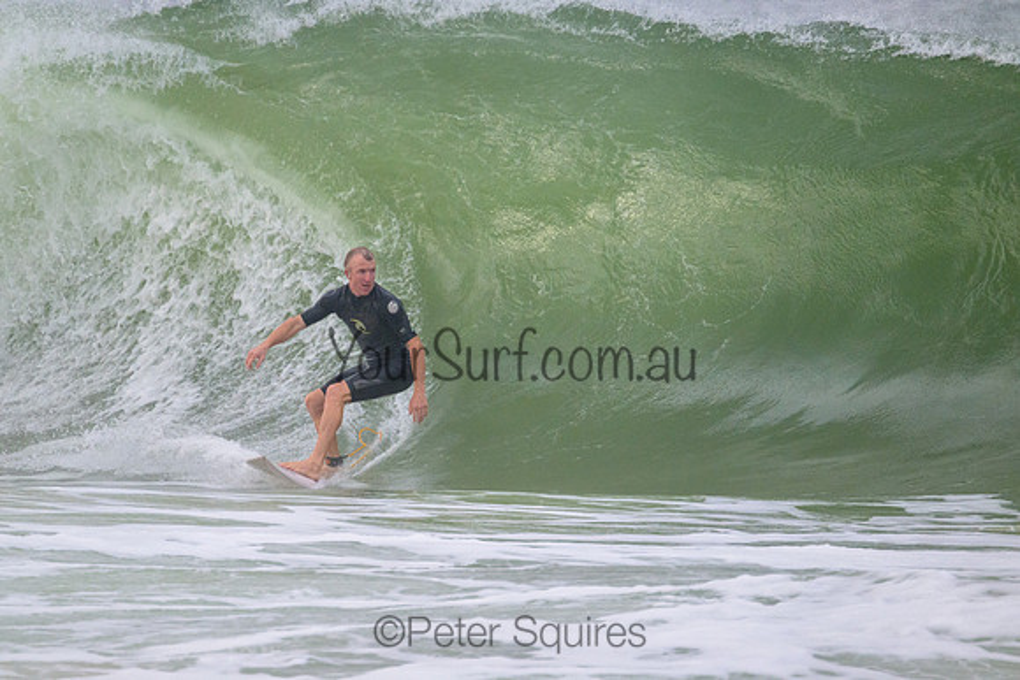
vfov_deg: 1.7
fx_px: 22671
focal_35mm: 800
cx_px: 510
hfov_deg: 2.6
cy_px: 340
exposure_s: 1/2000
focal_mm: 800
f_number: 11
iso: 4000
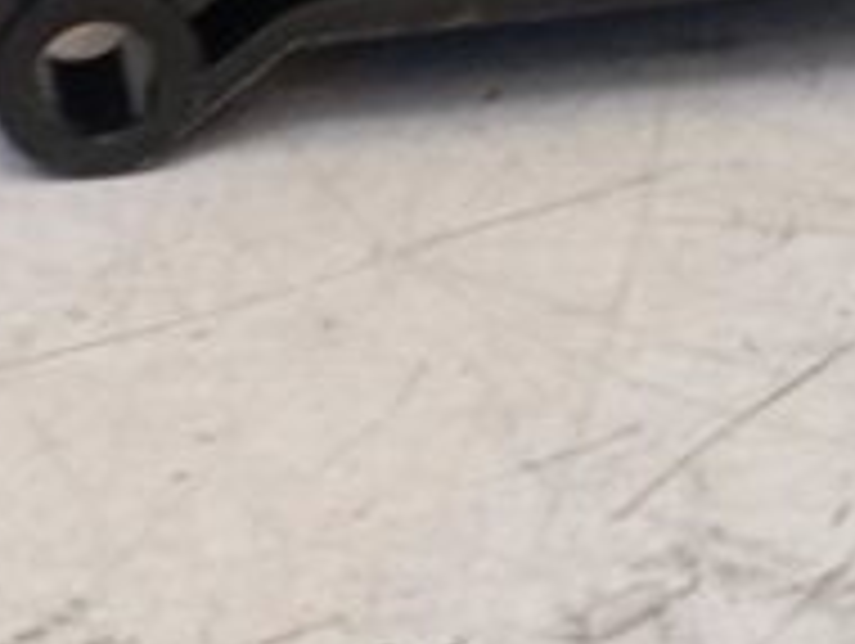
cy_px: -448
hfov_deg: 18.9
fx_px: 2547
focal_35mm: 103
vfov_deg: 13.2
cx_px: 207
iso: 296
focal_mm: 4.22
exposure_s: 1/33.3
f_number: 1.8
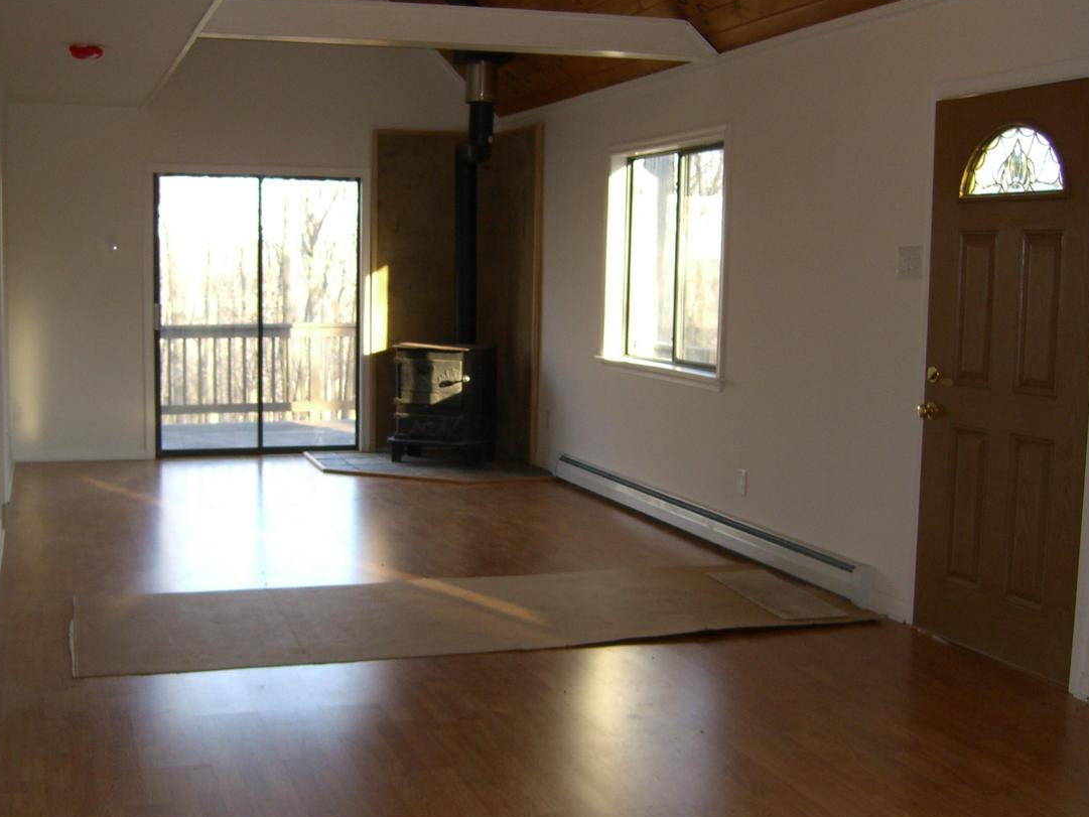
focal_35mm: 45
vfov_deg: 32.2
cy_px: 428
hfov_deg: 42.0
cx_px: 492
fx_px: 1416
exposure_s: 1/60
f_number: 2.8
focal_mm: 7.9
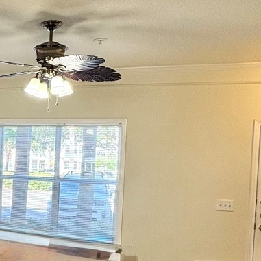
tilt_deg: -1.6
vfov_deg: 32.5
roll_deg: -2.2
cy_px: 173
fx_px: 444
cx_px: -34
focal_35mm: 52
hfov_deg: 29.2
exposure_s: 1/120
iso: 125
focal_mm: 2.22
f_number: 2.2
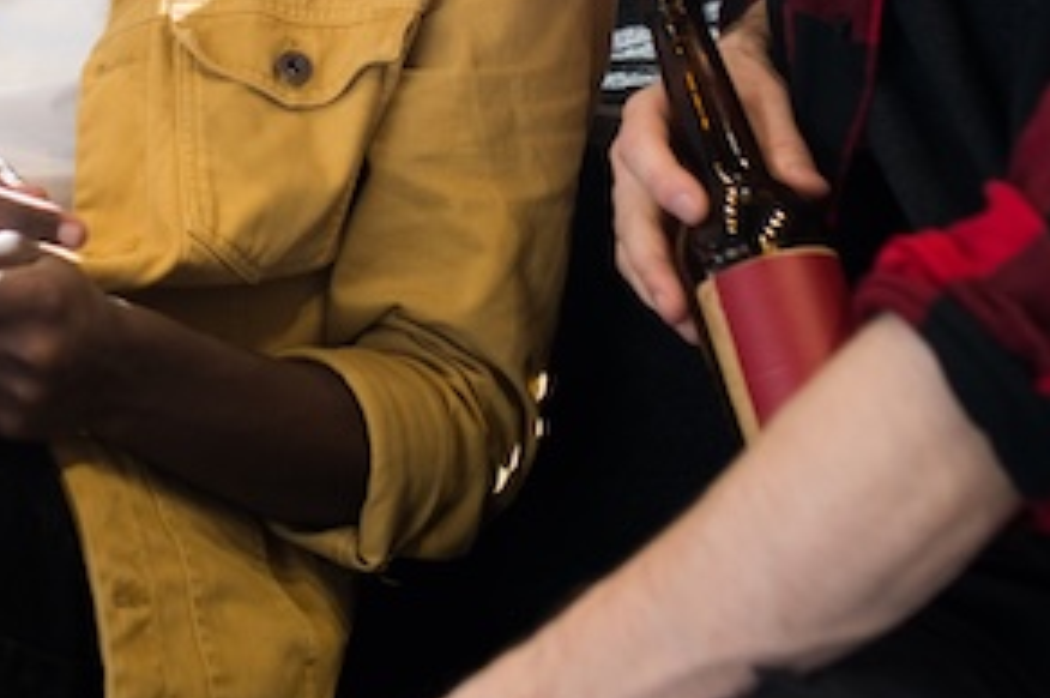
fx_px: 2797
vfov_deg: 14.0
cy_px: 13
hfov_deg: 20.6
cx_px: 18
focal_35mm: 96
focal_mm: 35
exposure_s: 1/160
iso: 800
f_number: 2.8
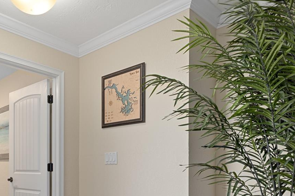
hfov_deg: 59.0
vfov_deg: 39.7
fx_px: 254
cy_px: 172
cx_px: 98
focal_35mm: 31
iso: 250
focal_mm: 11
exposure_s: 1/3
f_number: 8
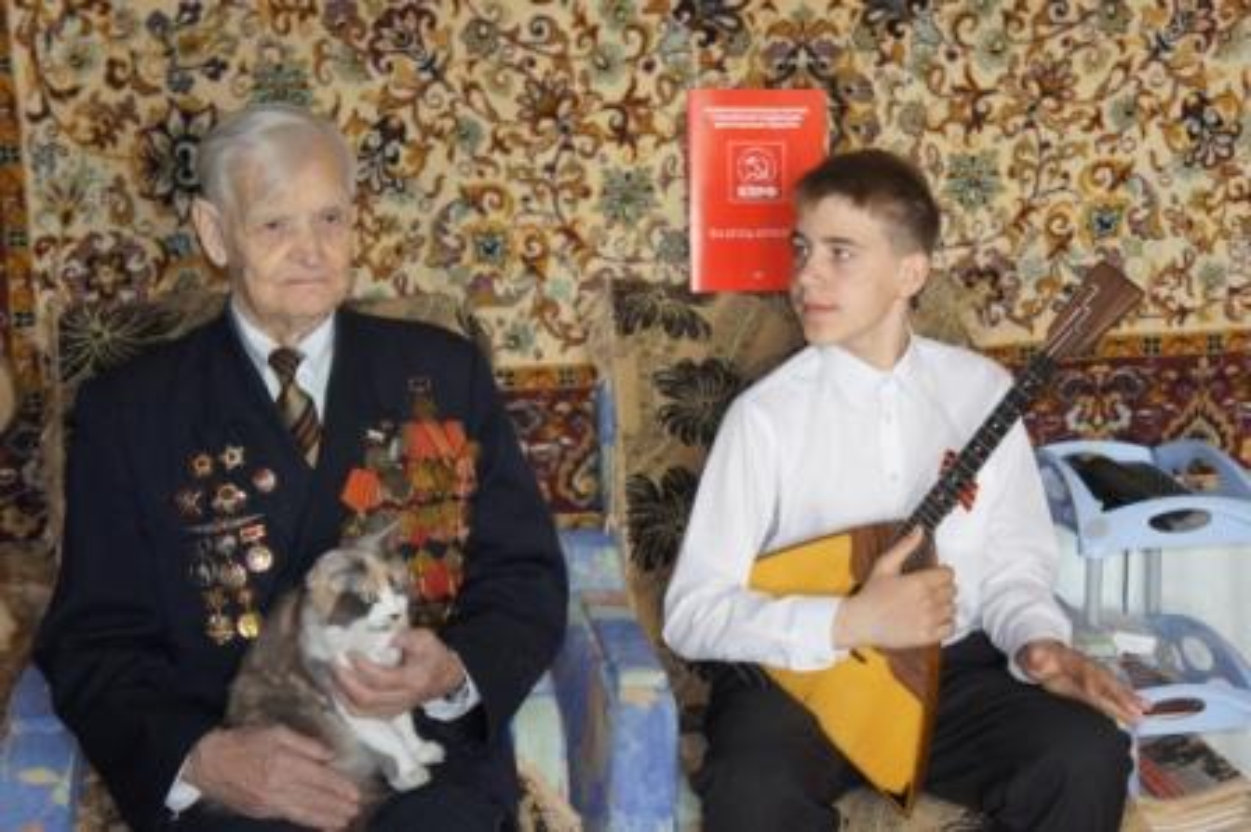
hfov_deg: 30.5
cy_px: 416
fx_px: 2292
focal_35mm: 66
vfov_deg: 20.6
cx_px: 626
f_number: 5
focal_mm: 44
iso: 1600
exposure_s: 1/80
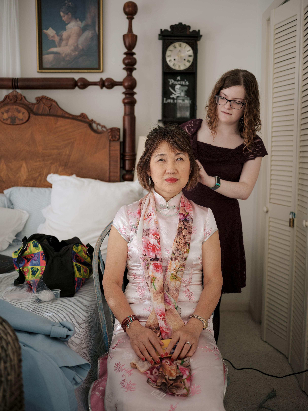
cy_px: 206
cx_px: 154
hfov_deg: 36.0
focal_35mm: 40
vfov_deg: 46.8
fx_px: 475
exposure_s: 1/100
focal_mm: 50
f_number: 3.5
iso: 400
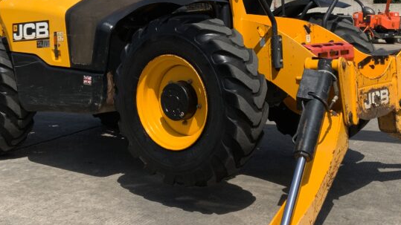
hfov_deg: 34.9
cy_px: 62
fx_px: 638
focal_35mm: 60
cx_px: 220
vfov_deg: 19.9
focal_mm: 3
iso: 16
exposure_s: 1/1984
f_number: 1.8
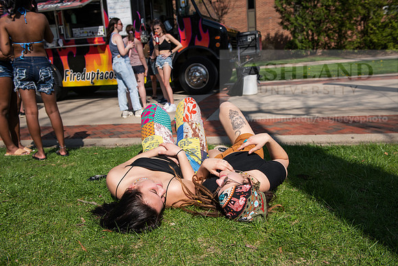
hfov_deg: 58.7
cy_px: 133
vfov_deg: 41.1
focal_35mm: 32
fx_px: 354
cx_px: 199
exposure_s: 1/640
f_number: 5
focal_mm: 32
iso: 100
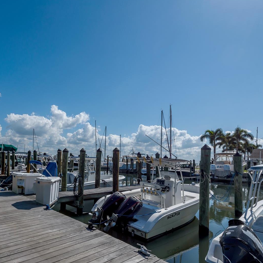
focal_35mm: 21
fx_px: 181
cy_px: 128
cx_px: 83
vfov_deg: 72.1
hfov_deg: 69.6
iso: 320
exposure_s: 1/2000
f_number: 10
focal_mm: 16
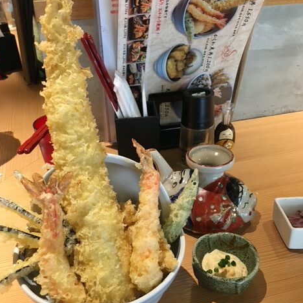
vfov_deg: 47.2
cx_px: 151
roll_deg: +1.7
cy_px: 164
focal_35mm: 35
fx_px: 347
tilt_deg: -29.6
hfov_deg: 47.2
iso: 200
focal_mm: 4.15
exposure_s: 1/24
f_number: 2.2
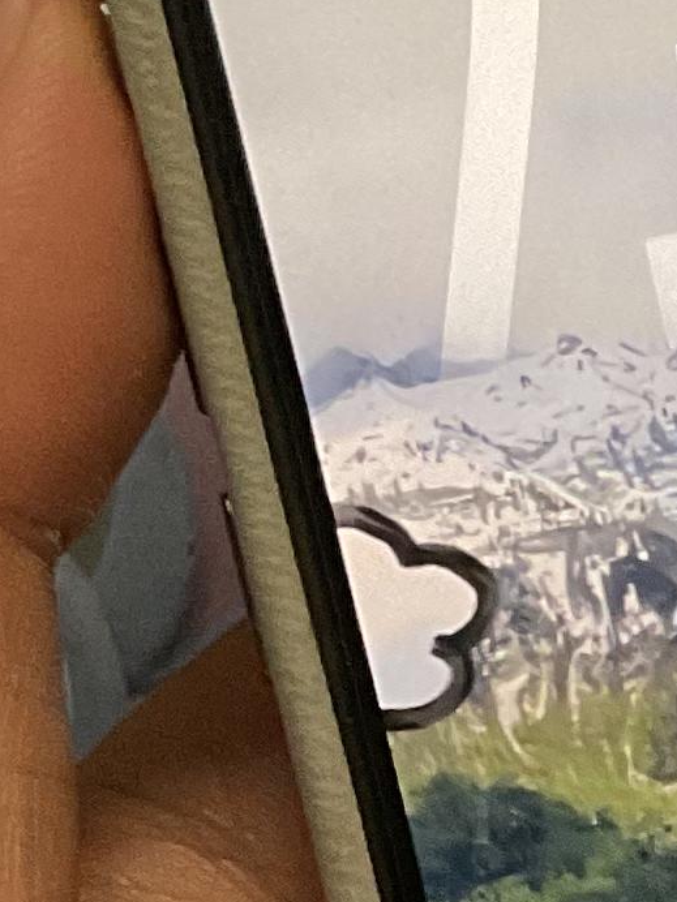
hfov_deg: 8.1
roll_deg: +4.5
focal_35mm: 169
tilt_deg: -18.0
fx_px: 4407
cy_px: 661
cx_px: 1636
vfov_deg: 11.7
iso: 160
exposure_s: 1/60
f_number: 1.8
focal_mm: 3
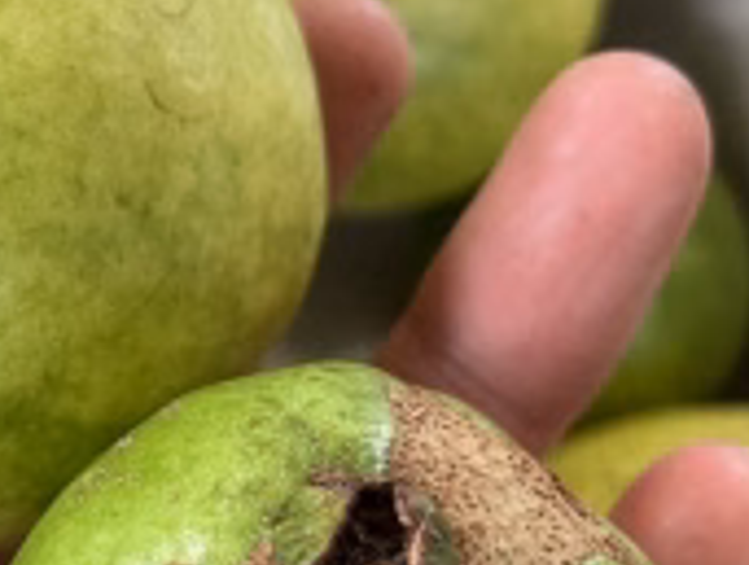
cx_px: 22
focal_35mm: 91
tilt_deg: -64.6
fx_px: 1973
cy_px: 416
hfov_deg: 20.9
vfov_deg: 16.2
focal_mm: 5.1
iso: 125
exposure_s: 1/60
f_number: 1.6
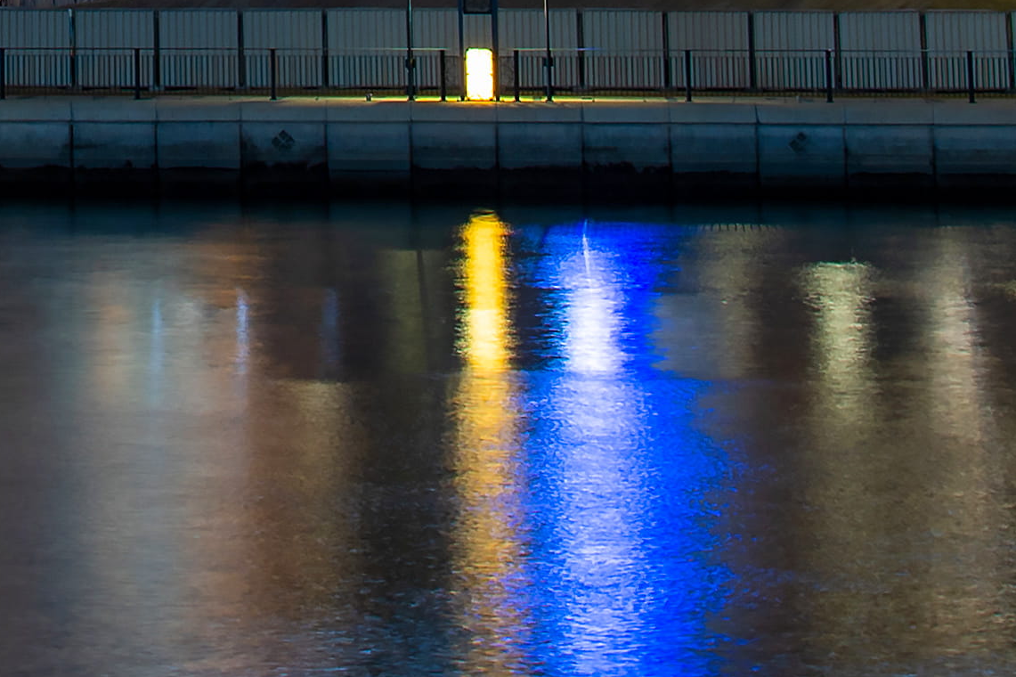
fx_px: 4711
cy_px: -1049
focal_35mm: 167
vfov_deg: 7.6
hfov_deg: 12.0
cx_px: -192
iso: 100
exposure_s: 5
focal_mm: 32
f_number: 9
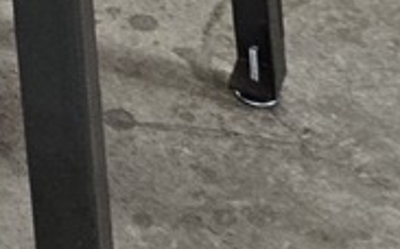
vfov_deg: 7.0
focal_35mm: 160
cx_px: -645
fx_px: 1743
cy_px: -605
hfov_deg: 10.6
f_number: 1.8
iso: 200
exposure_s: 1/120
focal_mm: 5.4
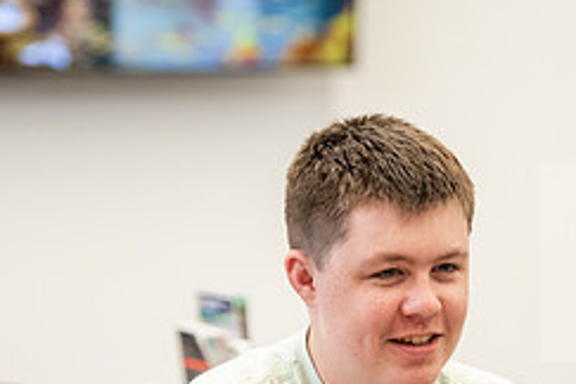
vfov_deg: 5.1
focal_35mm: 267
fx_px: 4272
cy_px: 452
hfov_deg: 7.7
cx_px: 469
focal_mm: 112
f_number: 3.2
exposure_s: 1/200
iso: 1000
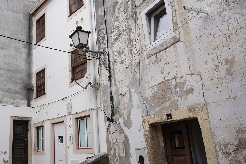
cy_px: 78
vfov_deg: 34.2
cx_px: 55
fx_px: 267
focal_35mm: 39
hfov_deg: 47.3
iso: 100
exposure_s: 1/100
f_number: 8
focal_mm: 24
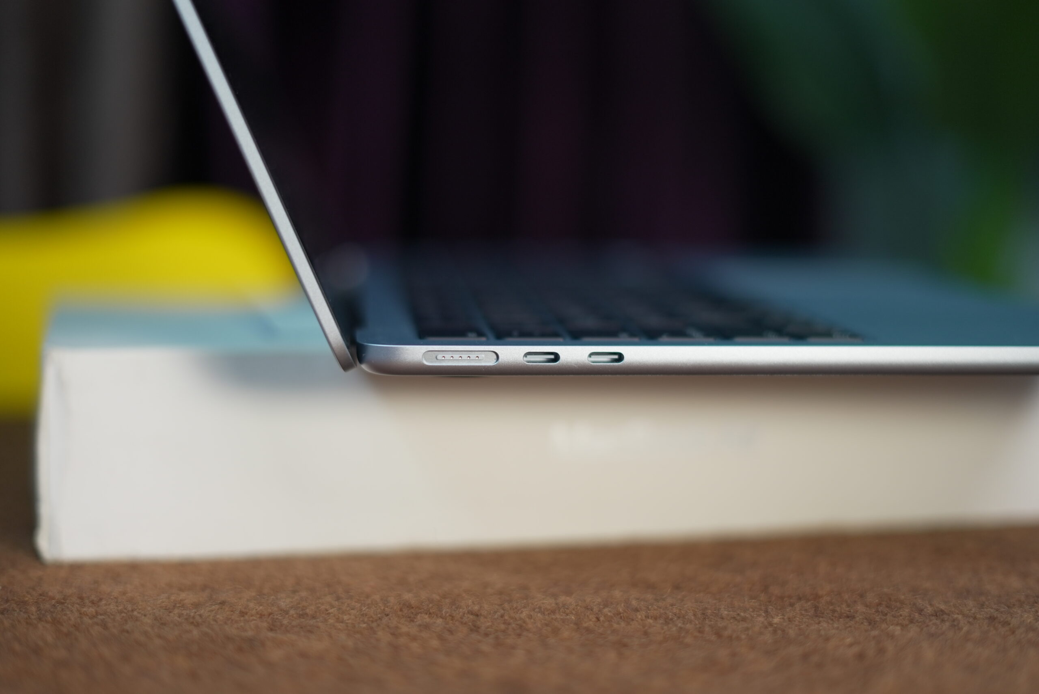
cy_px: 347
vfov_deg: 27.0
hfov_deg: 39.6
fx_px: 1444
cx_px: 520
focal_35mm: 50
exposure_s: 1/100
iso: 400
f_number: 1.8
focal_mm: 50
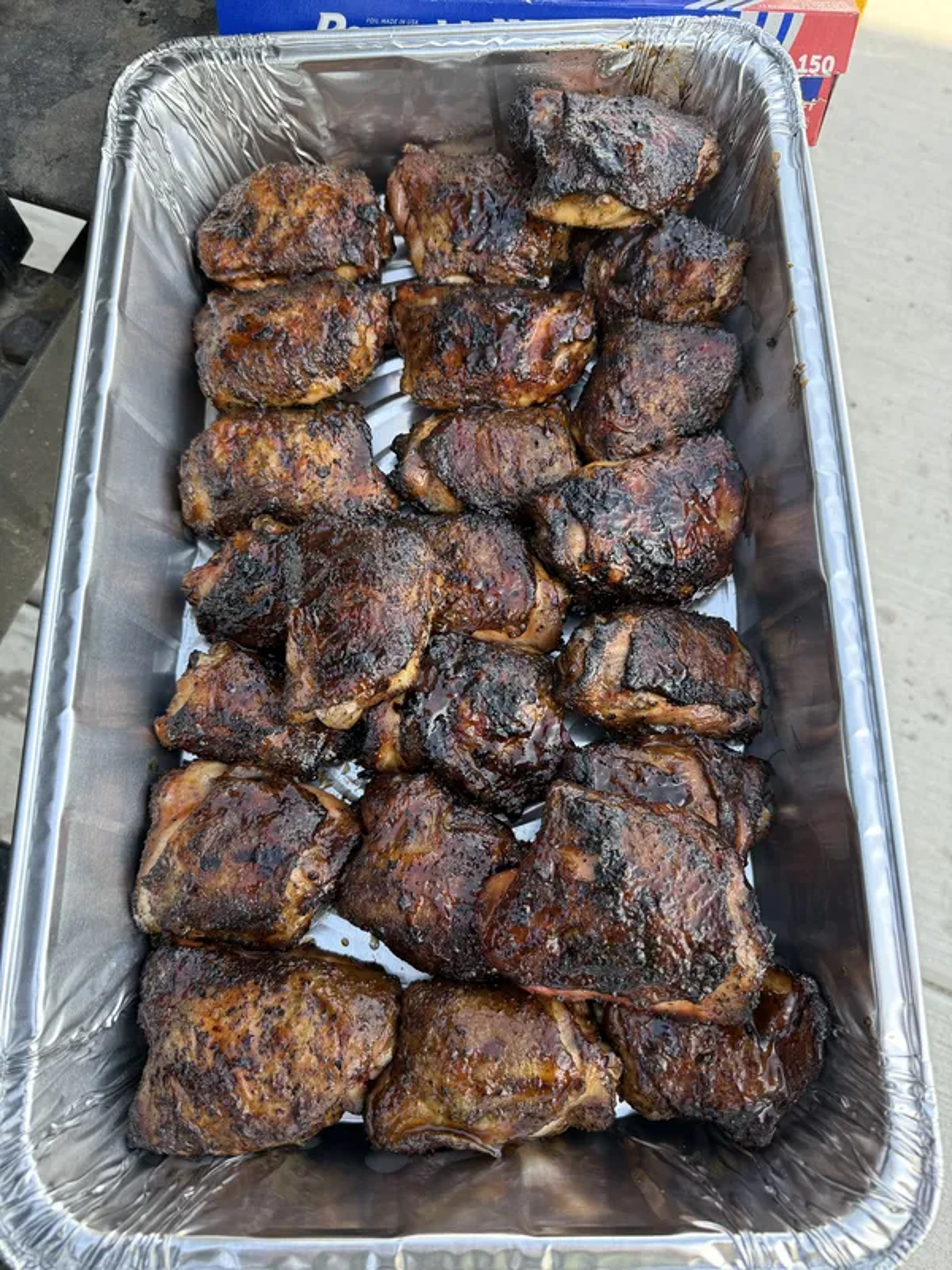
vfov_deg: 71.6
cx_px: 476
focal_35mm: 24
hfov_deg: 56.8
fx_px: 880
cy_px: 635
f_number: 1.78
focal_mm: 6.76
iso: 100
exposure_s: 1/307
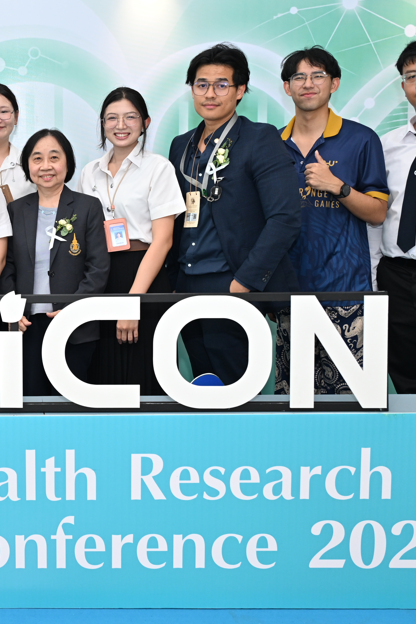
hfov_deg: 24.1
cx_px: -27
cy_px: 260
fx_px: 917
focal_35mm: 53
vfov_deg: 37.5
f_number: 4
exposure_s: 1/200
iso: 800
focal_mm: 28.5
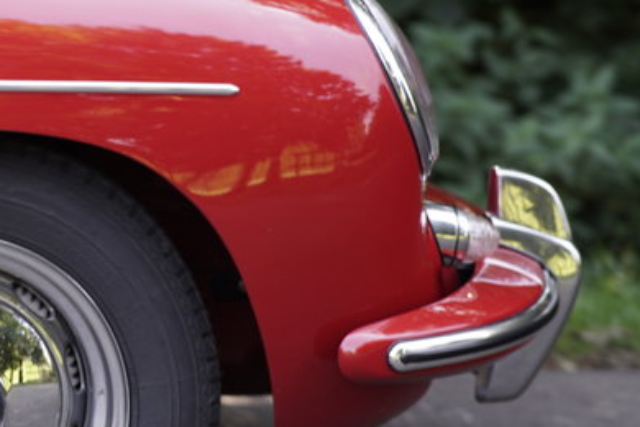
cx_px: -107
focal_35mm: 223
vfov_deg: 6.2
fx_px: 3964
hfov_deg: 9.1
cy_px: 140
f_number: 2.2
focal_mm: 85
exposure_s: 1/100
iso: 200
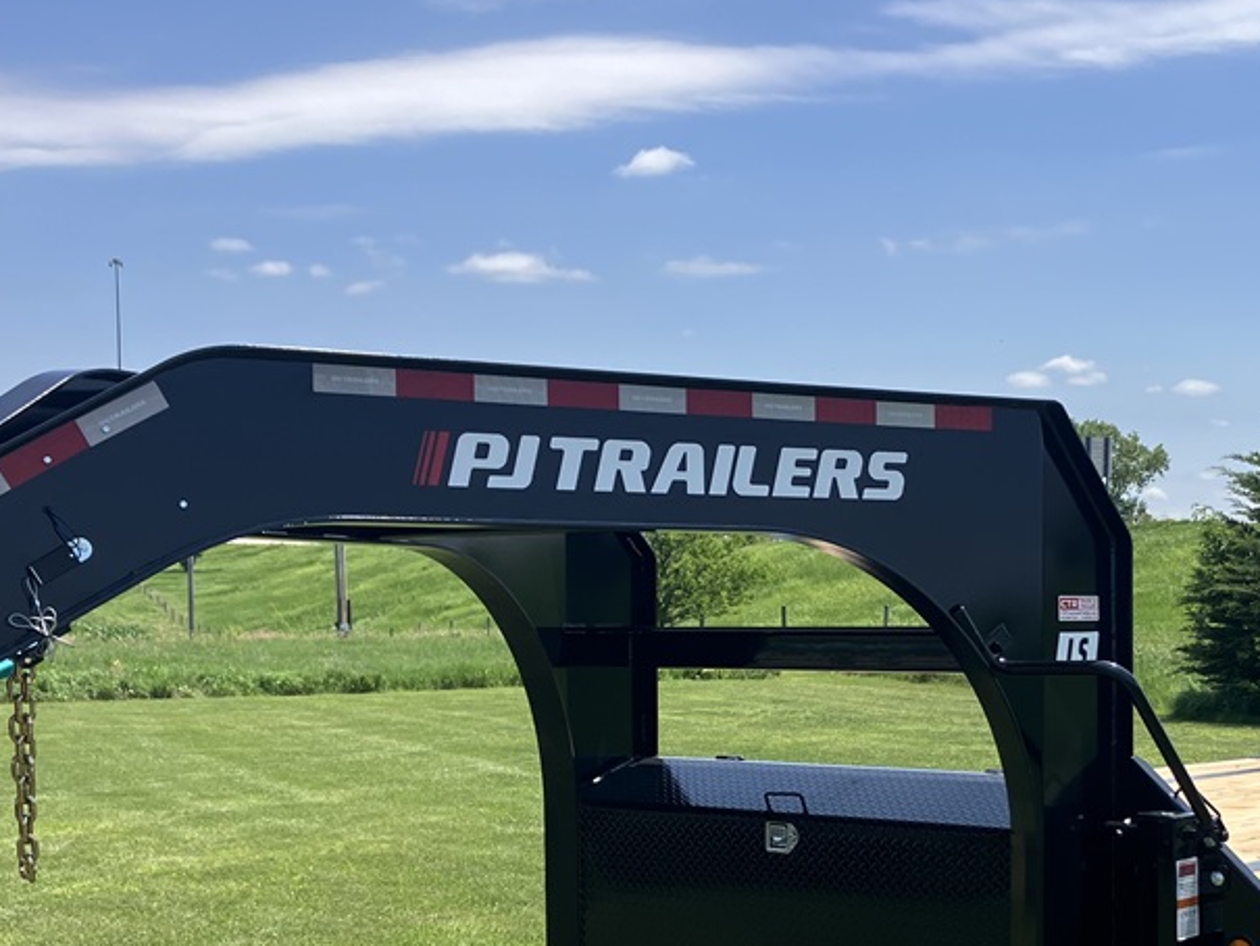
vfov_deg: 25.8
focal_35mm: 56
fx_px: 2039
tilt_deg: -3.0
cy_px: 701
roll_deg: -0.7
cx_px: 867
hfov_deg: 33.9
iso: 32
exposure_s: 1/2024
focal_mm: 3.99
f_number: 1.8
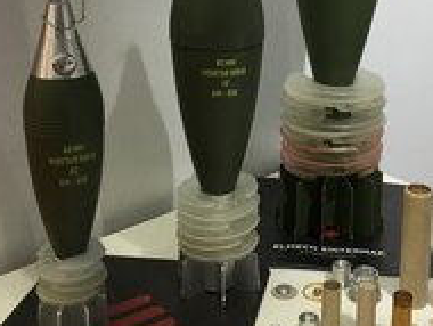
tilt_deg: -12.5
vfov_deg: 23.5
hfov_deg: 31.2
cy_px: 43
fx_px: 764
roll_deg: -1.6
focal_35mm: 61
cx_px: 312
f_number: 2.2
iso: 40
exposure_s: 1/17
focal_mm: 4.15
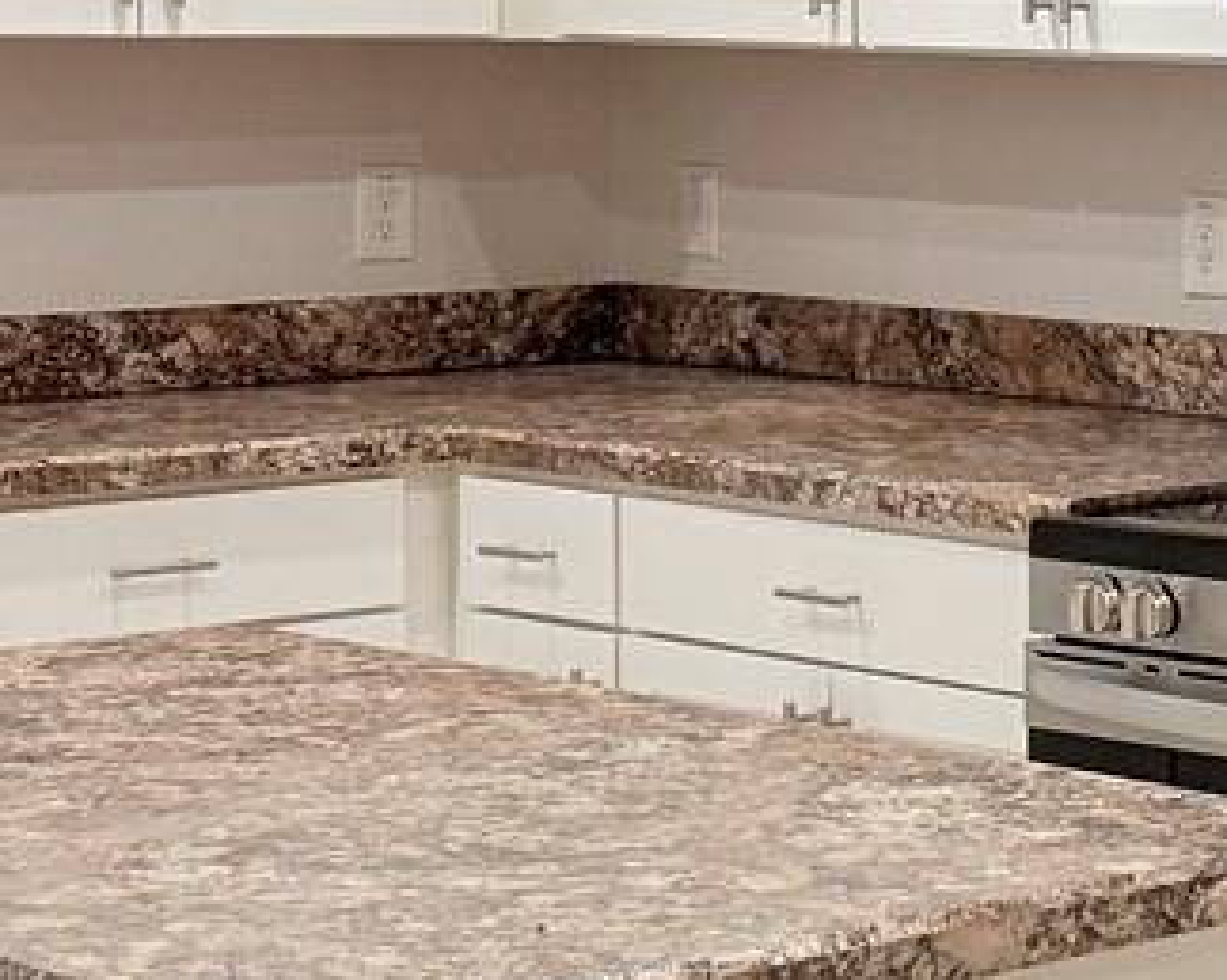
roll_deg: -0.9
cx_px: 2306
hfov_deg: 14.3
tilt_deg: -2.7
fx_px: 4210
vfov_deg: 13.2
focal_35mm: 116
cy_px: 262
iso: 200
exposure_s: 1/120
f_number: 1.78
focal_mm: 6.76
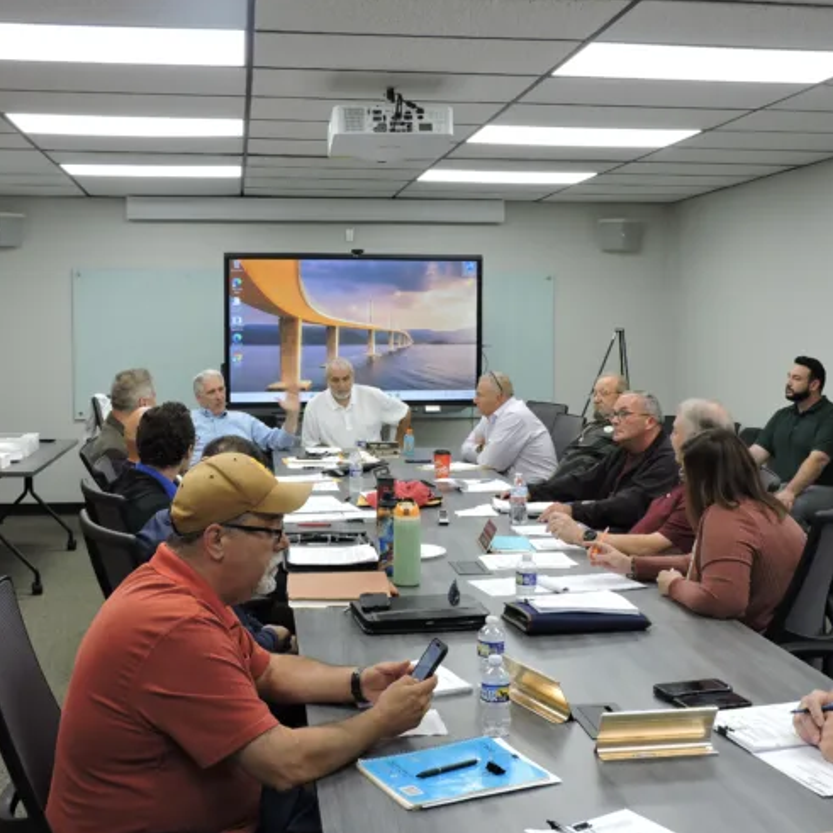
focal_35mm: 42
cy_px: 414
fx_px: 1143
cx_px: 383
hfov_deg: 40.0
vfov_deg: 40.0
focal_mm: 6.2
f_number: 3.3
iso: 180
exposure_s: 1/50
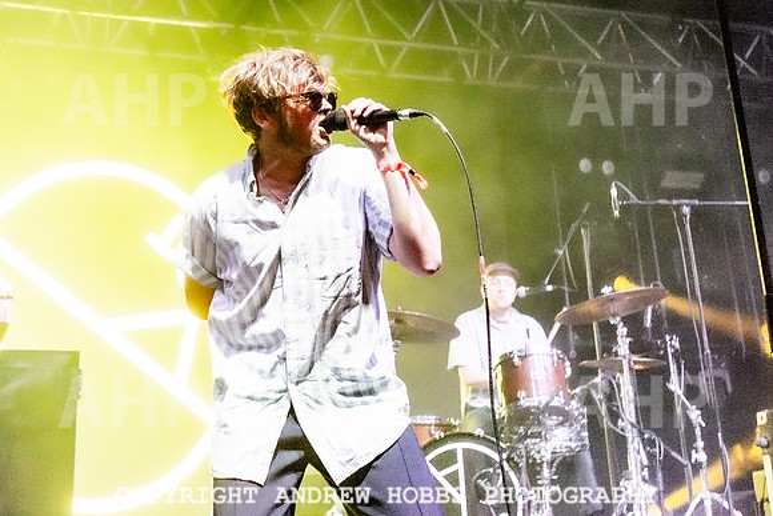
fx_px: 1280
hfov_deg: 33.6
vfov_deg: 22.4
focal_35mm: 60
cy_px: 87
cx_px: 329
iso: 6400
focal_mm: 35
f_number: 2.8
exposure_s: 1/500
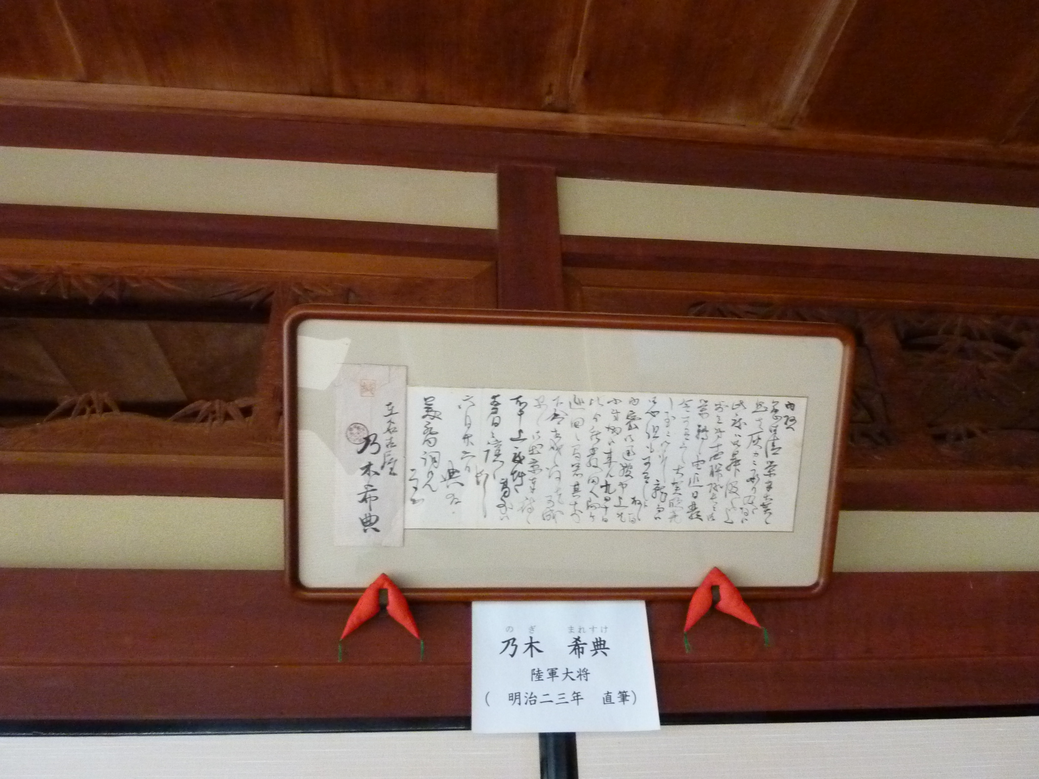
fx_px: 750
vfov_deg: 54.9
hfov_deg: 69.4
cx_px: 520
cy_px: 390
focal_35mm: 25
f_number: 3.3
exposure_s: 1/13
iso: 800
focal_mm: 4.1
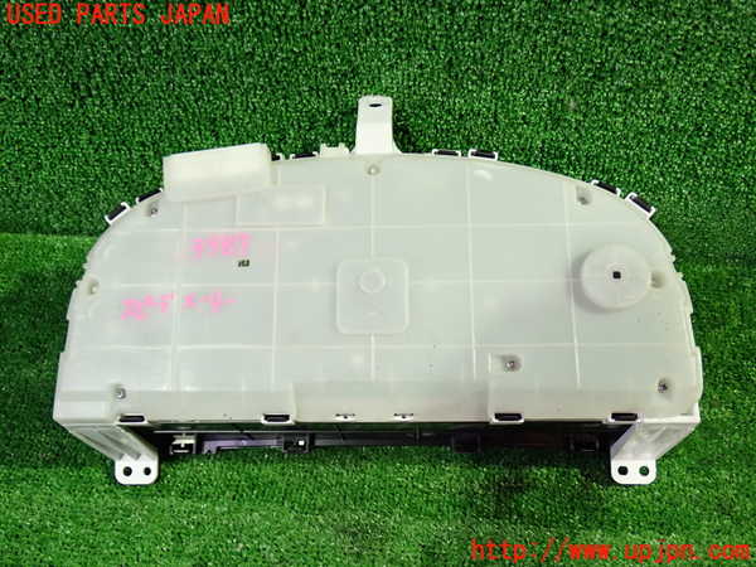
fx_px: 699
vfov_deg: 44.2
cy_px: 284
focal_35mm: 32
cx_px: 378
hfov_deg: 56.8
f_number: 2.4
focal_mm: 5.79
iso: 400
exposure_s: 1/30
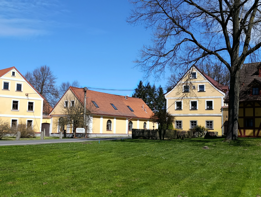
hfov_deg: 41.2
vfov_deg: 31.6
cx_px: 130
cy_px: 98
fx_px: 347
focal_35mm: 46
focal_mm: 6.11
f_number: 1.65
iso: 51
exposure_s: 1/769
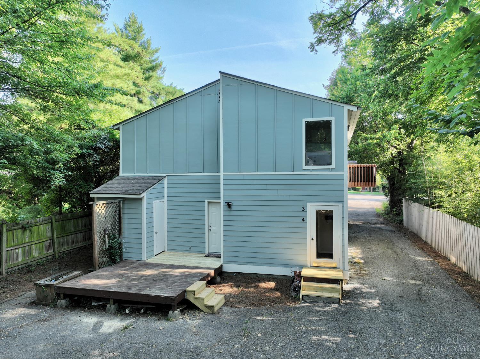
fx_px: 333
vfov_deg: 56.8
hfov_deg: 71.6
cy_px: 180
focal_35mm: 24
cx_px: 240
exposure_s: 1/400
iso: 400
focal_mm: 12.29
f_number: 2.8
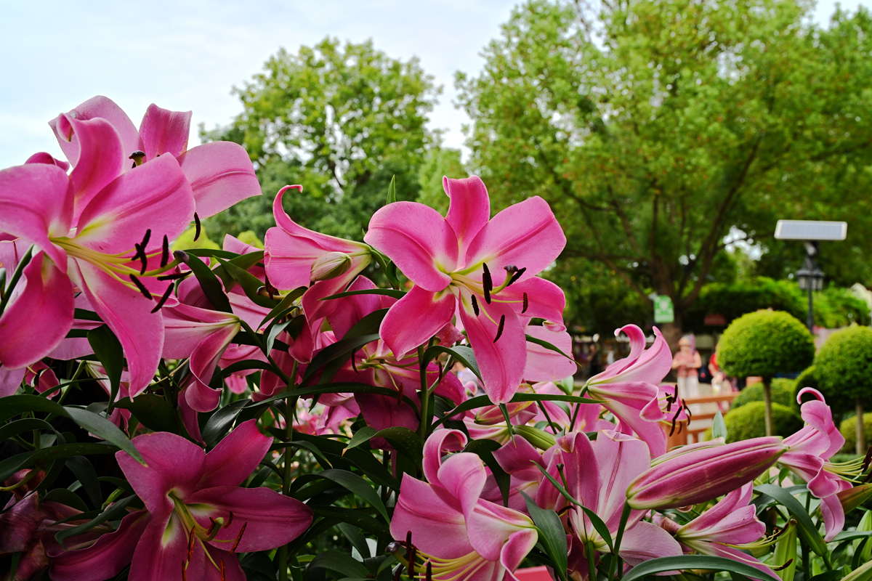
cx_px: 436
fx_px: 799
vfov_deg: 40.0
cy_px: 290
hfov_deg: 57.2
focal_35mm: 33
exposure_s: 1/100
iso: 160
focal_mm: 33
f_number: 8
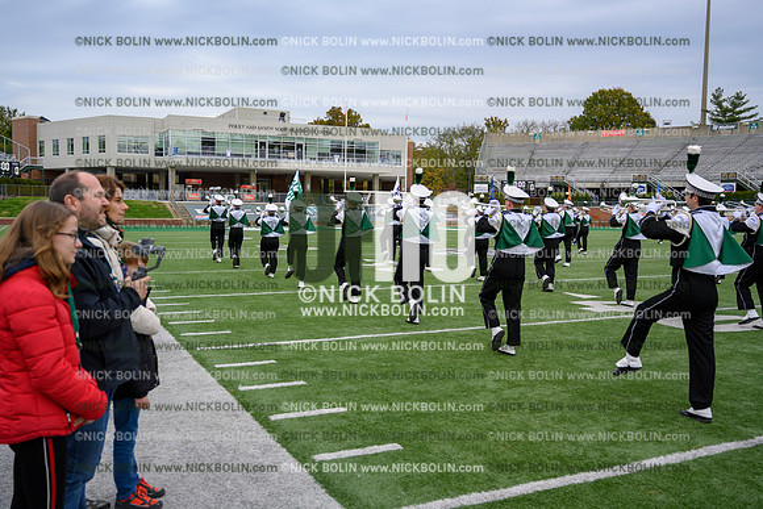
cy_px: 254
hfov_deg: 58.0
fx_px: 689
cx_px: 382
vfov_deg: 40.6
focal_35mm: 32
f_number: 4
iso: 125
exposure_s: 1/500
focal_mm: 32.5
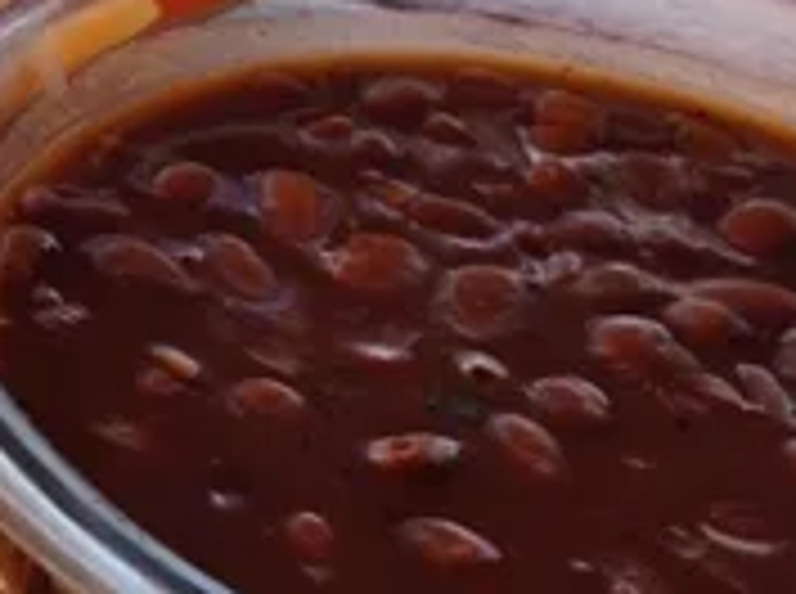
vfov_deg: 11.6
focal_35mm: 125
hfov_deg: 14.3
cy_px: -90
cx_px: -549
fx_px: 2869
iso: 20
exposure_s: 1/1019
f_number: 1.8
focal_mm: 5.4
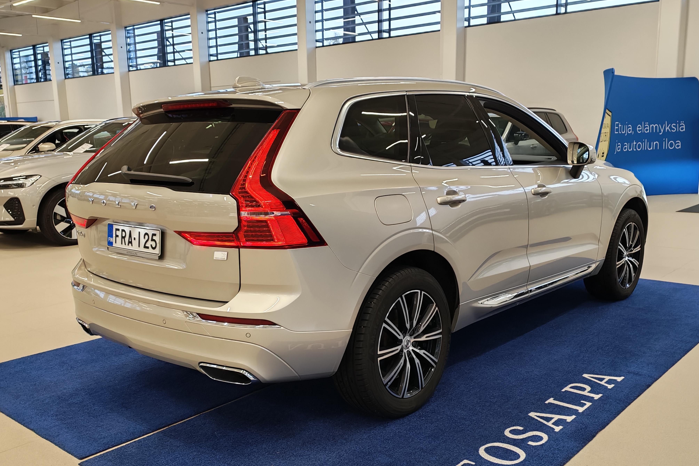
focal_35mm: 36
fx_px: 699
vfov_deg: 36.8
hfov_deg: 53.1
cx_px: 353
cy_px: 257
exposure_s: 1/100
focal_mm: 6.12
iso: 250
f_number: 1.9
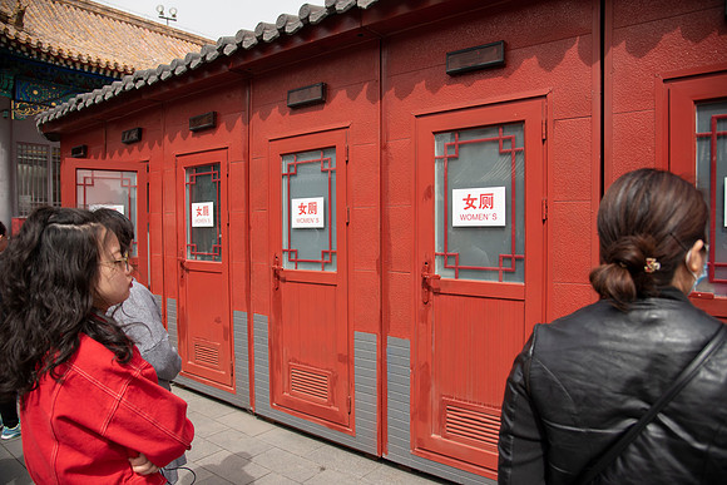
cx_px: 364
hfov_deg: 73.7
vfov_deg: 53.2
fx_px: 485
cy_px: 242
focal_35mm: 24
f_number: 4.5
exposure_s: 1/1250
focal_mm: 24
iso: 125
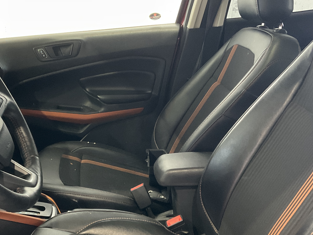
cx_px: 117
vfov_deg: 29.4
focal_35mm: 49
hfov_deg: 38.7
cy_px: 163
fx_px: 443
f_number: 1.8
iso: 320
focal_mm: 3
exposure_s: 1/42
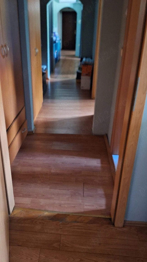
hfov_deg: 40.0
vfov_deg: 66.0
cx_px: 60
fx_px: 201
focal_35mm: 29
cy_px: 126
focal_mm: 5.54
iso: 640
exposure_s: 1/20
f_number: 1.8
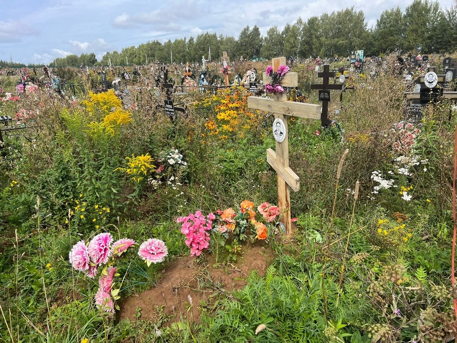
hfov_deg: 67.3
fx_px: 343
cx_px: 228
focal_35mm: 26
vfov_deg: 53.1
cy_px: 172
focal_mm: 5.7
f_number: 1.5
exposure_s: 1/2404
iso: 50
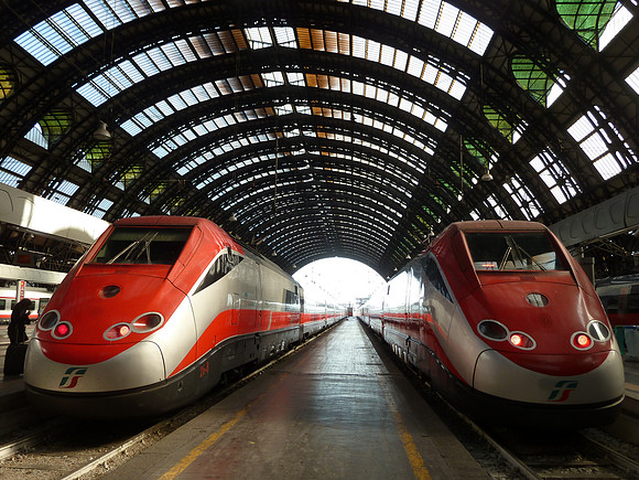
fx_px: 554
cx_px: 320
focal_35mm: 30
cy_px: 240
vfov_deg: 46.8
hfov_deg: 60.0
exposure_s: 1/100
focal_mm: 5
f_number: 3.4
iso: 80
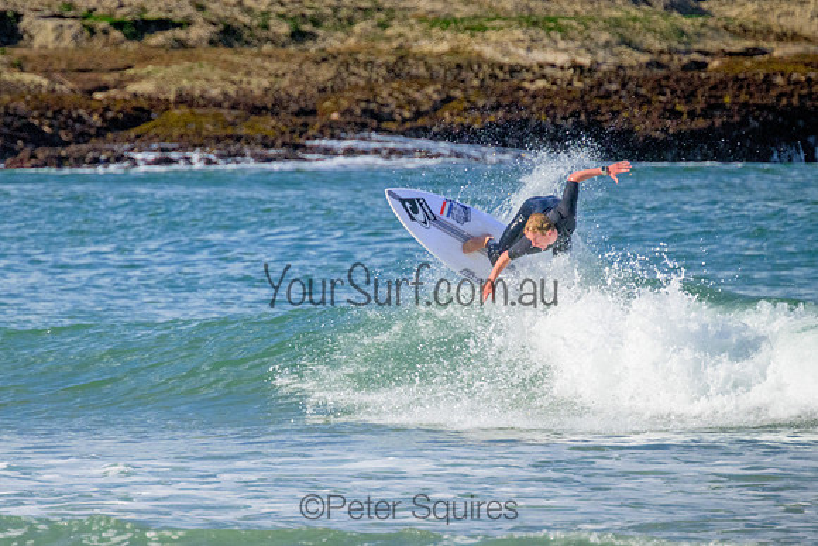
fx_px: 24759
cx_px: 328
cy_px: 288
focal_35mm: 1089
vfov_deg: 1.3
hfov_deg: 1.9
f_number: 11
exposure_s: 1/1250
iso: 2500
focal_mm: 800
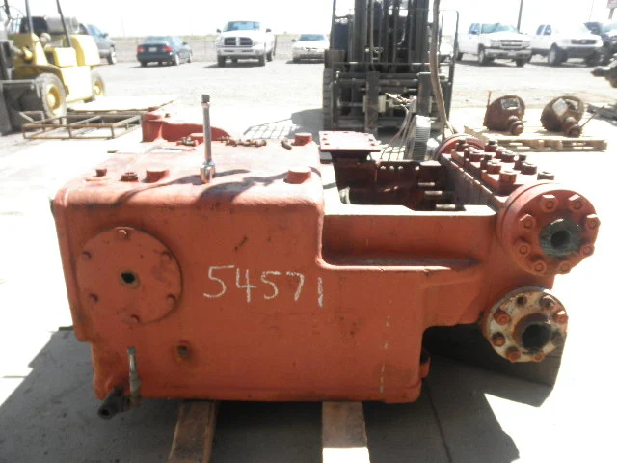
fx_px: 499
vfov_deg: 49.7
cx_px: 308
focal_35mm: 28
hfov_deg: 63.4
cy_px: 232
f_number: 3
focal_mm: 5
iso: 64
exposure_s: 1/320
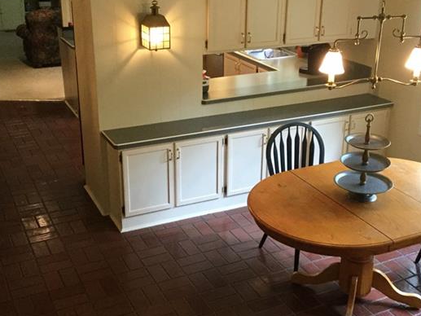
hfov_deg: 39.6
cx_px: 221
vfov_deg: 30.3
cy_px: 147
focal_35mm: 48
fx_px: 584
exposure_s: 1/30
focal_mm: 3.3
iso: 160
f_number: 2.4
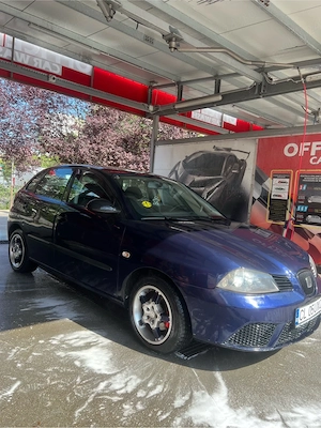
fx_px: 321
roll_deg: -6.1
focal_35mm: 26
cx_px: 160
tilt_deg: -2.9
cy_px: 214
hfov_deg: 53.1
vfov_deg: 67.3
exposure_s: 1/625
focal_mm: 5.7
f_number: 1.5
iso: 50
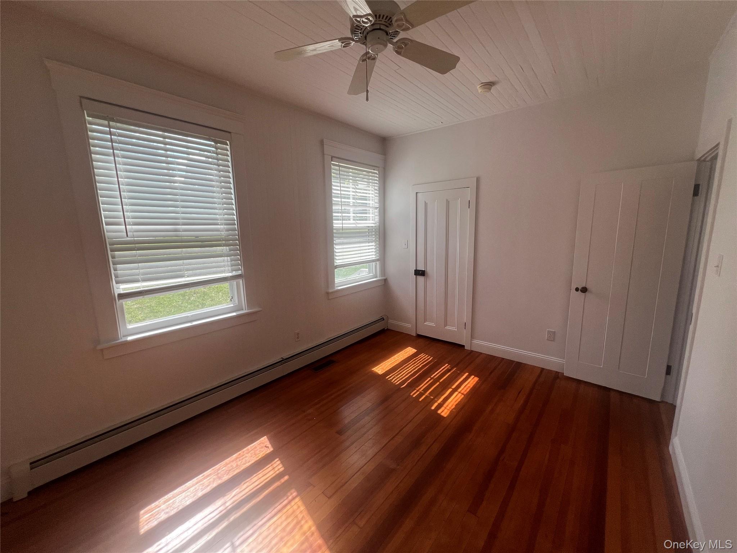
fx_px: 277
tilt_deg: -10.5
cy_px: 276
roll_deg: +0.4
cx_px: 368
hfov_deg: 106.2
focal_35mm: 13
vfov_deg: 89.9
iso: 32
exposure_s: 1/255
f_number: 1.8
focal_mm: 1.57
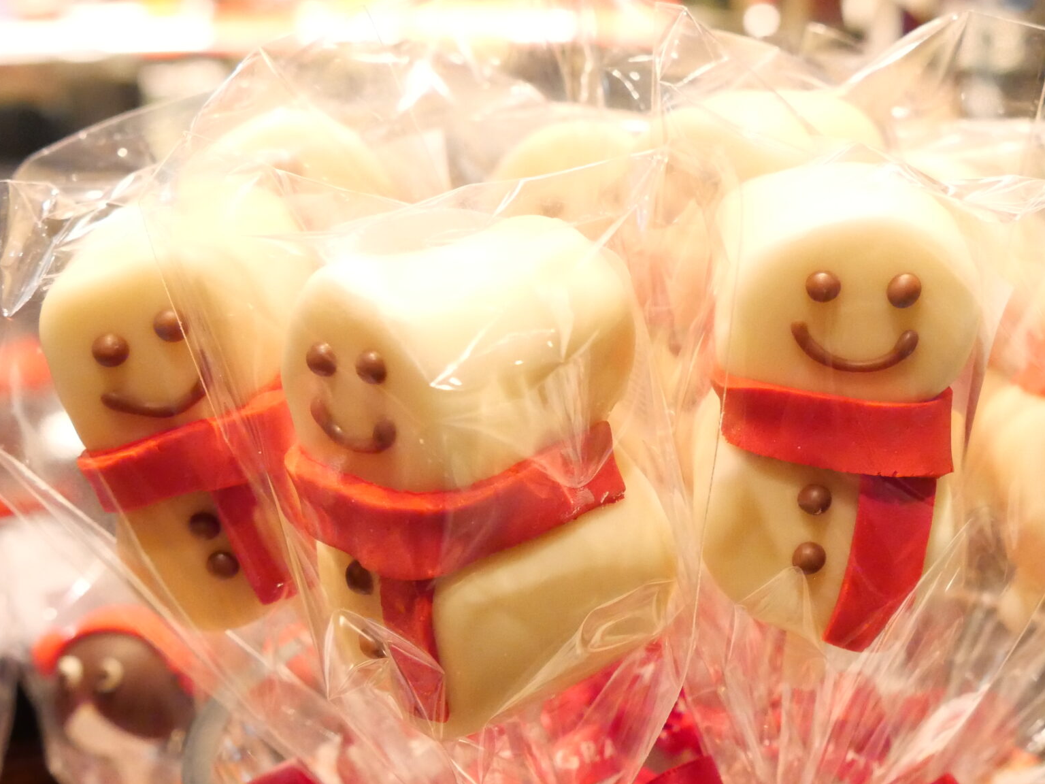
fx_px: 2113
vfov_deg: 21.0
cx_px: 747
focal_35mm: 70
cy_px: 345
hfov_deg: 27.5
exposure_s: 1/80
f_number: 5
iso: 5000
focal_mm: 21
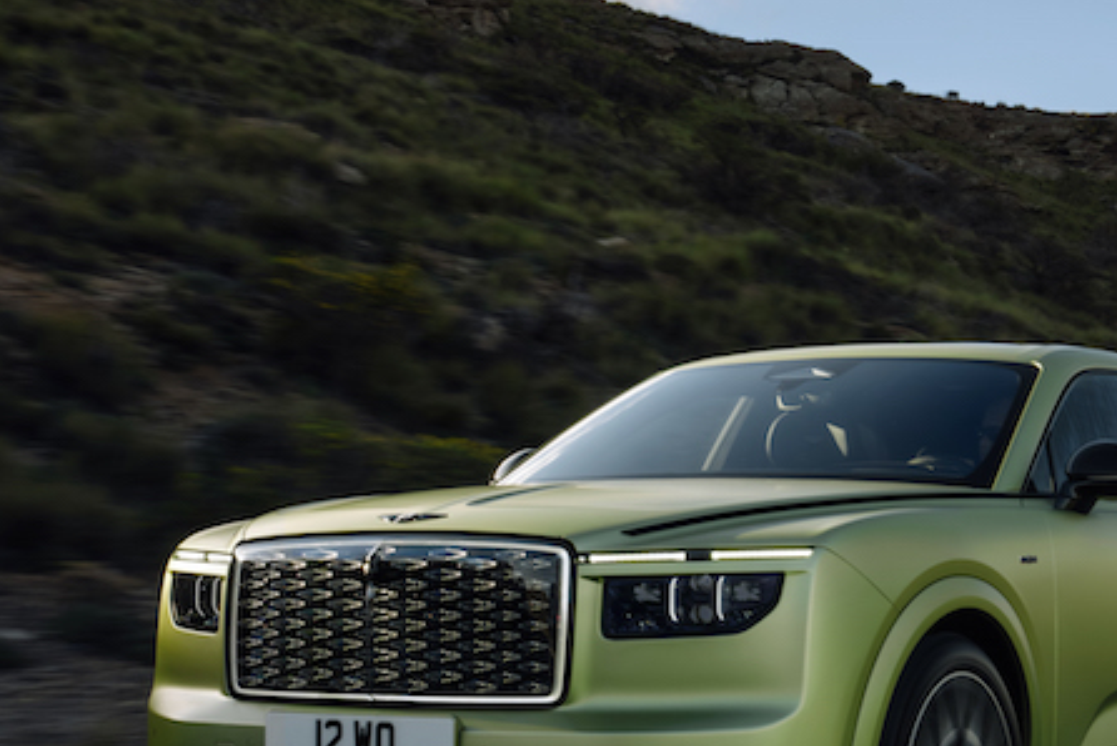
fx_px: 1956
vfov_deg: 21.3
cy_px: 627
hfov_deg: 31.4
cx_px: 808
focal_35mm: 63
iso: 100
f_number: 13
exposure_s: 1/20
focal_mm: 31
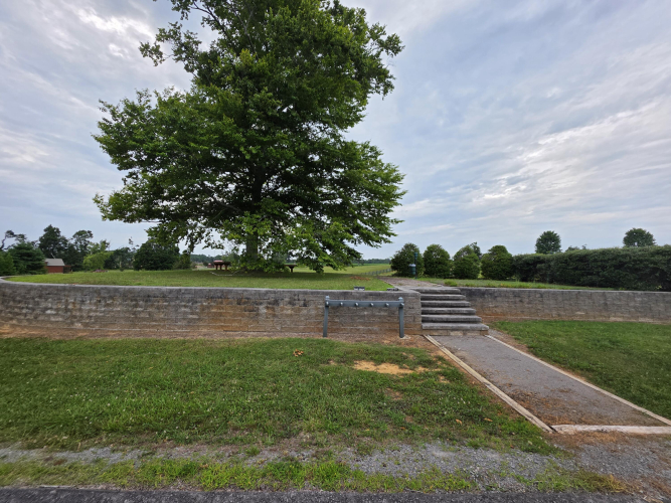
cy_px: 252
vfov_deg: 89.9
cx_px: 336
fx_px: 252
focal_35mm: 13
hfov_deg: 106.2
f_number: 1.9
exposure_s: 1/120
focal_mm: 2.2
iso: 25
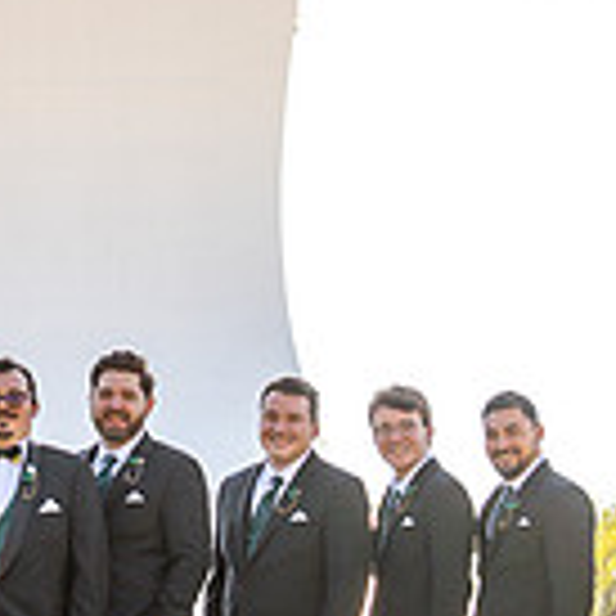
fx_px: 3926
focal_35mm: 195
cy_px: 117
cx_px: 67
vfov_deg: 9.0
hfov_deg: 8.9
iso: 400
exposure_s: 1/800
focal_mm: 70
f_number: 5.6
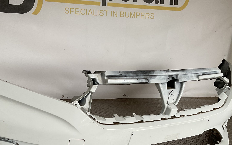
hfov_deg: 44.9
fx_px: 278
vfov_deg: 28.5
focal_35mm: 44
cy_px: 120
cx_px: 86
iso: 40
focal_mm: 3
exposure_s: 1/60
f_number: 1.8
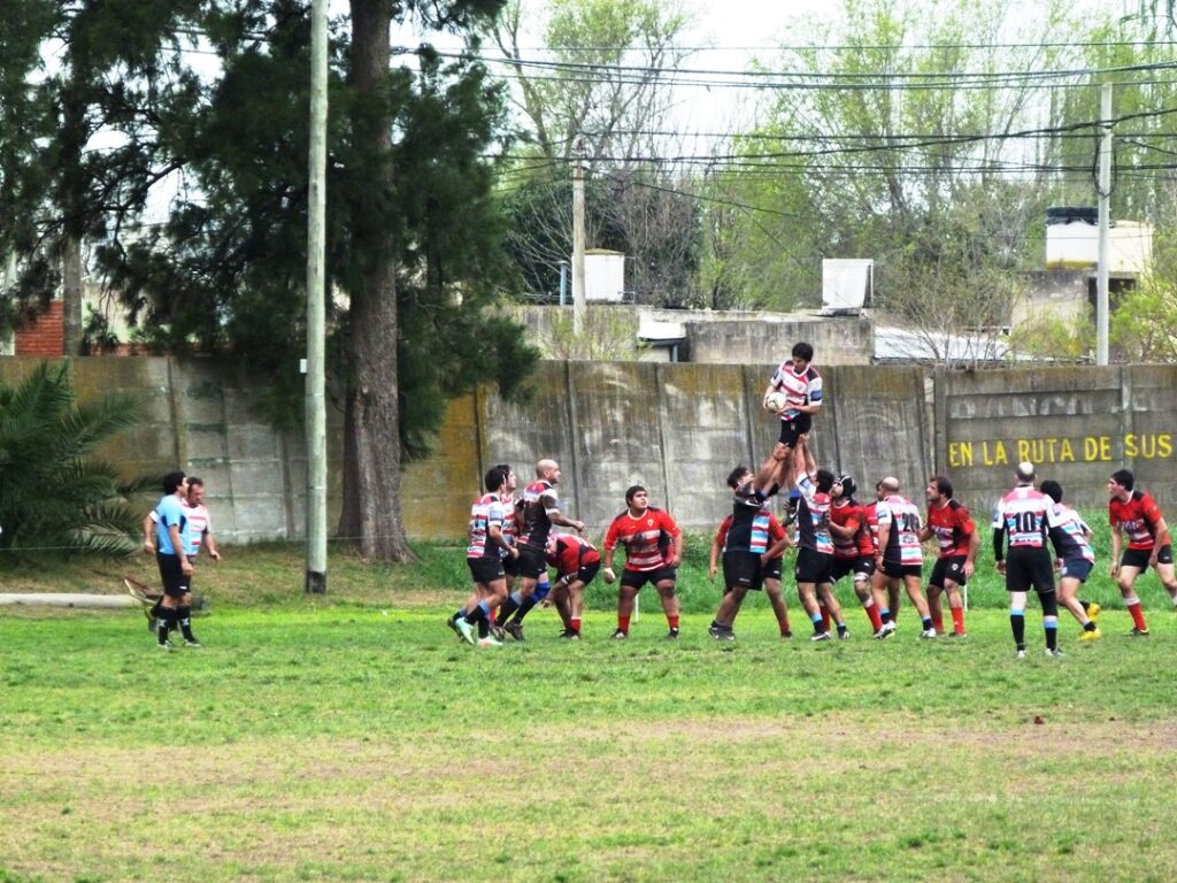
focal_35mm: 318
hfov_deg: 6.2
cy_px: 442
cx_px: 588
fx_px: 10813
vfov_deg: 4.7
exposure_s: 1/500
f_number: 4.1
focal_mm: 57.2
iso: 800
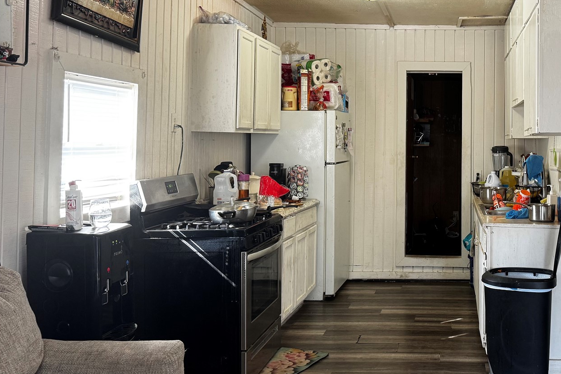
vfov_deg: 32.4
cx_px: 426
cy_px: 134
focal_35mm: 41
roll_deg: -0.6
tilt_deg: -0.8
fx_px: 639
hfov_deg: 45.6
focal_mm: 6.76
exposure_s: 1/60
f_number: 1.78
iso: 125
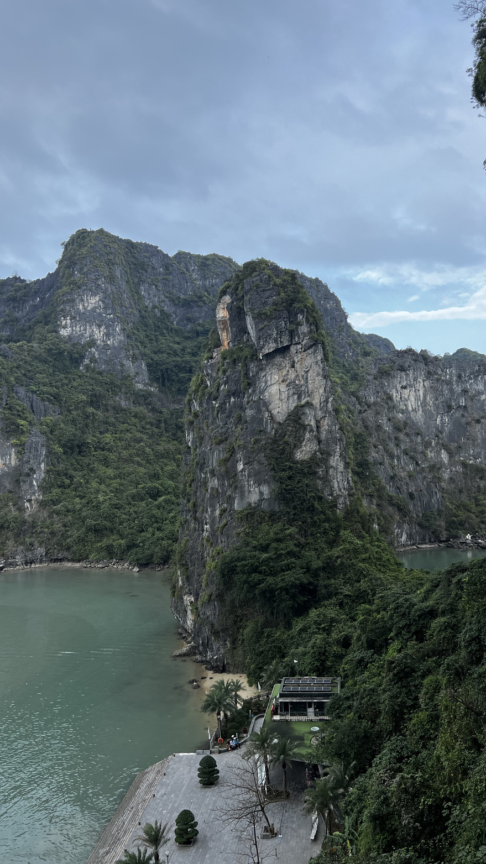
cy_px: 427
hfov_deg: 40.2
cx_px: 258
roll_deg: +2.3
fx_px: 664
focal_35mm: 29
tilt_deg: +2.3
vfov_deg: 66.1
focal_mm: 5.7
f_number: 1.5
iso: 50
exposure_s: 1/1124
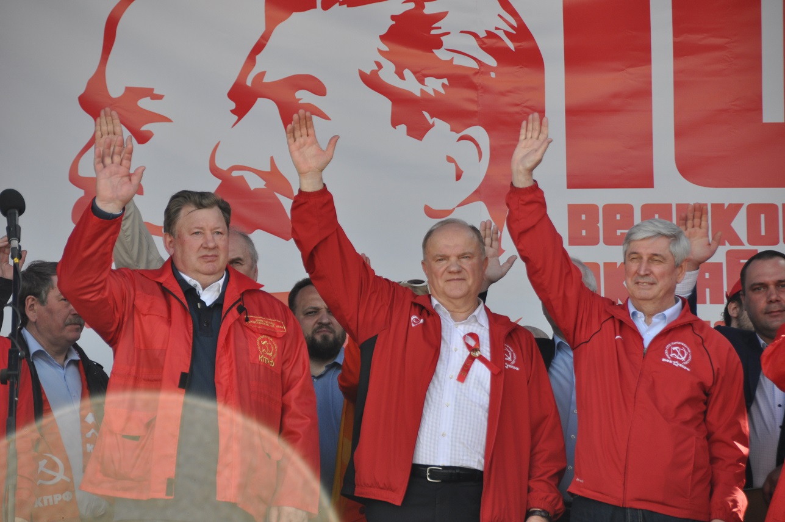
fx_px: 5064
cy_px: 261
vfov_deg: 5.9
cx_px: 392
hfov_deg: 8.9
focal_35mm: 232
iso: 400
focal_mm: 155
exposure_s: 1/400
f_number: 5.6
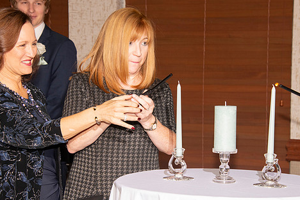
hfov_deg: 16.5
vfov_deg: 11.1
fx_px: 1033
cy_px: 118
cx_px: 159
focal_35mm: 124
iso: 1000
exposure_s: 1/160
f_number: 9
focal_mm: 100
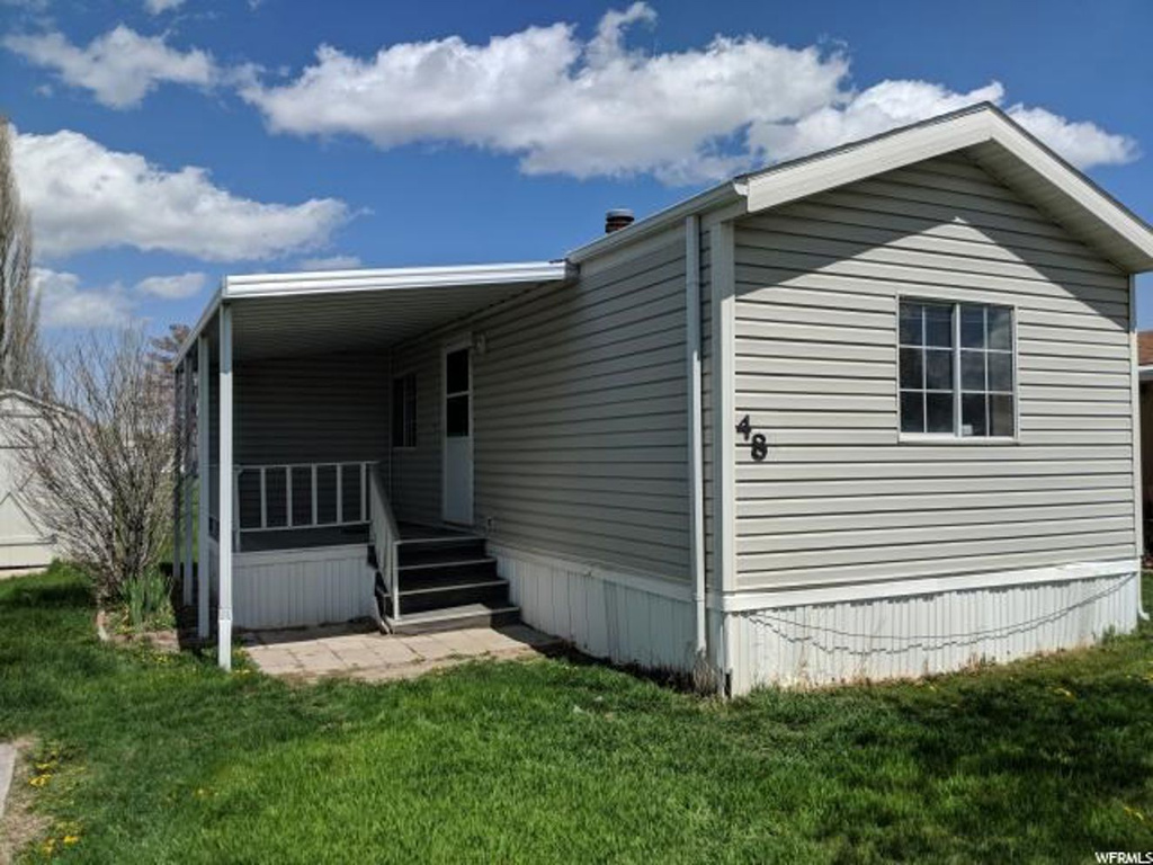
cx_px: 576
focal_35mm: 27
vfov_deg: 51.4
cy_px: 432
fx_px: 899
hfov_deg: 65.3
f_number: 1.8
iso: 53
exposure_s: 1/5848
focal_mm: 4.44
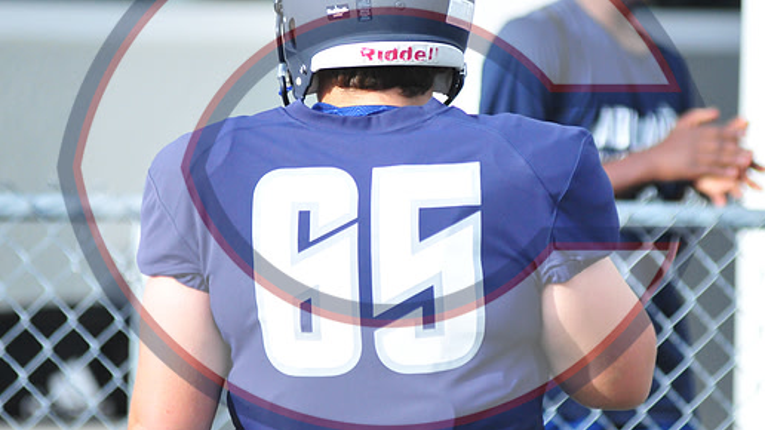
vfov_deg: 3.4
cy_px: 167
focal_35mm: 353
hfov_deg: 6.1
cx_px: 382
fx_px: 7159
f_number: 2.8
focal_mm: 200
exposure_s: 1/6400
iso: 1600
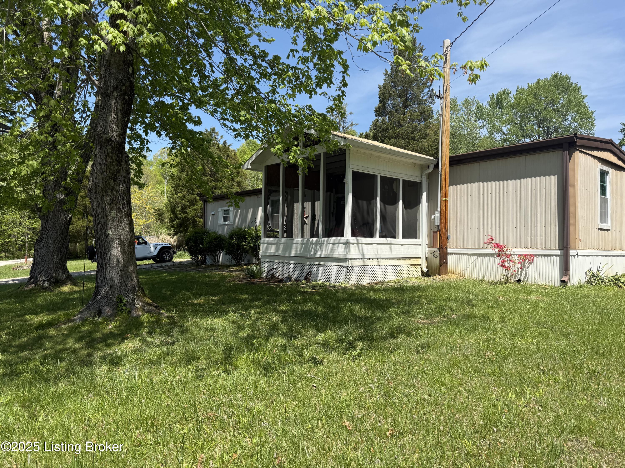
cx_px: 312
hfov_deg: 71.6
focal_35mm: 24
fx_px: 433
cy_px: 234
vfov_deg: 56.8
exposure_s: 1/2703
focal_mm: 6.76
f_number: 1.78
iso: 80
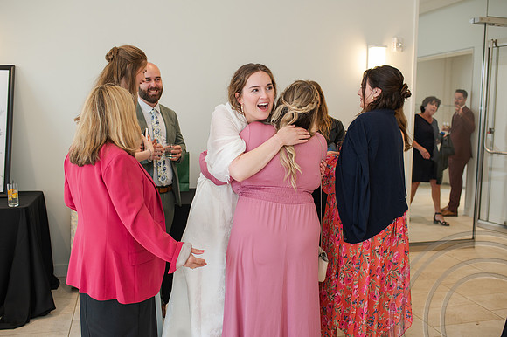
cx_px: 257
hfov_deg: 52.9
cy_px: 169
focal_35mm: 36
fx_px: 510
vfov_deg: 36.6
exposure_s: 1/200
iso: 450
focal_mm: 35
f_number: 3.2
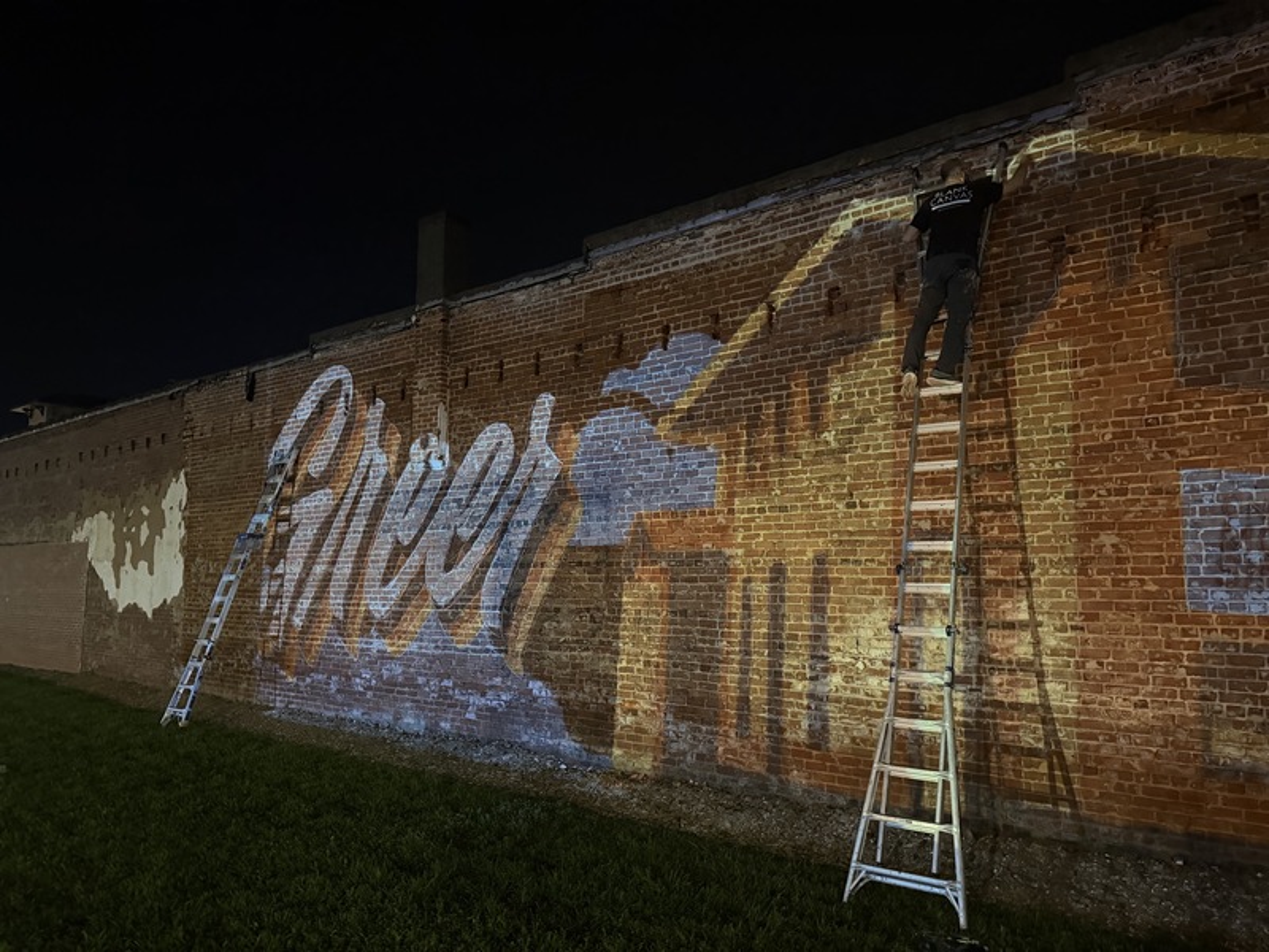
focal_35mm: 24
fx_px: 880
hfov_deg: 71.6
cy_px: 476
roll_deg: -0.4
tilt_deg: +5.6
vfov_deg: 56.8
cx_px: 634
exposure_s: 1/30
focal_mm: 6.76
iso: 1600
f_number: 1.78
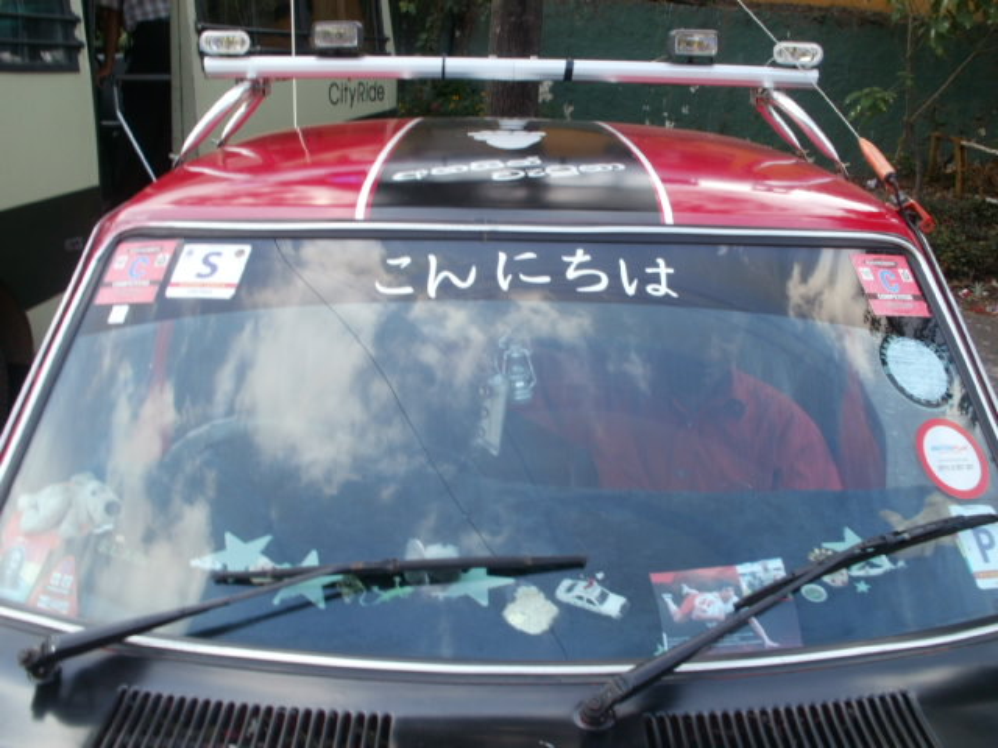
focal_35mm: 36
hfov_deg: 51.4
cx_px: 499
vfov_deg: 39.7
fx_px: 1038
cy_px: 374
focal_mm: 6.3
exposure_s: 1/100
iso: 100
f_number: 5.6
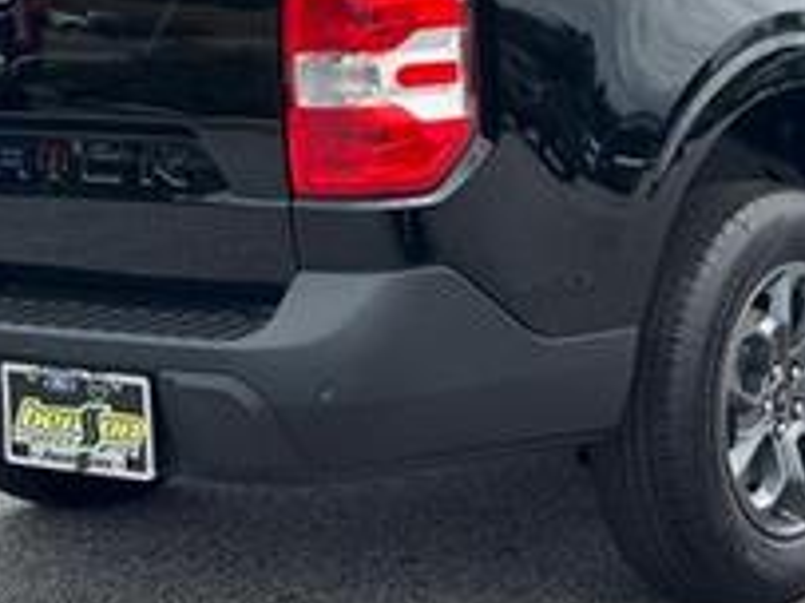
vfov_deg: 12.4
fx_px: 2766
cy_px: 127
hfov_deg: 16.5
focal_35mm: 119
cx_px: 579
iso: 64
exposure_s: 1/2415
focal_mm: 6.76
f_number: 1.78
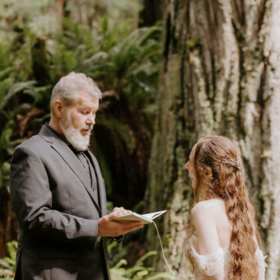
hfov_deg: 9.8
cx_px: 154
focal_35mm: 179
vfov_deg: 9.7
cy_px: 264
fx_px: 1638
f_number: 2.8
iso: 400
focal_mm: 70
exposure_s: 1/250
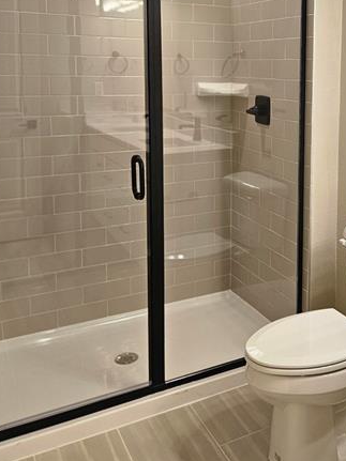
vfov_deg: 44.6
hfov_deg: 34.1
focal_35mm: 41
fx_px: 547
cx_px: 275
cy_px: 129
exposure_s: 1/120
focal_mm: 5.4
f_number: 1.8
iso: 125
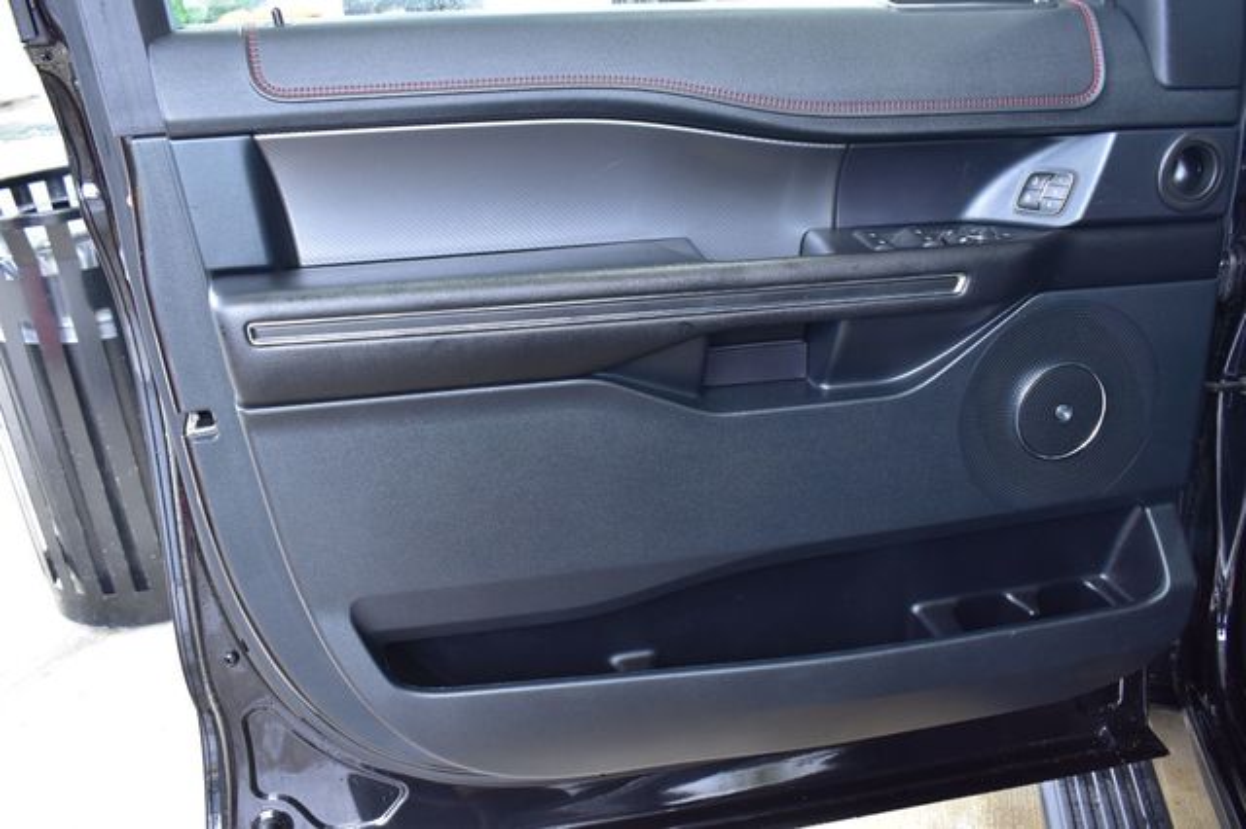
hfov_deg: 59.5
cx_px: 623
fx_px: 1090
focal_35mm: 32
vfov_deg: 41.7
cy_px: 414
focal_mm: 21
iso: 500
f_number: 6.3
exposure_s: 1/15
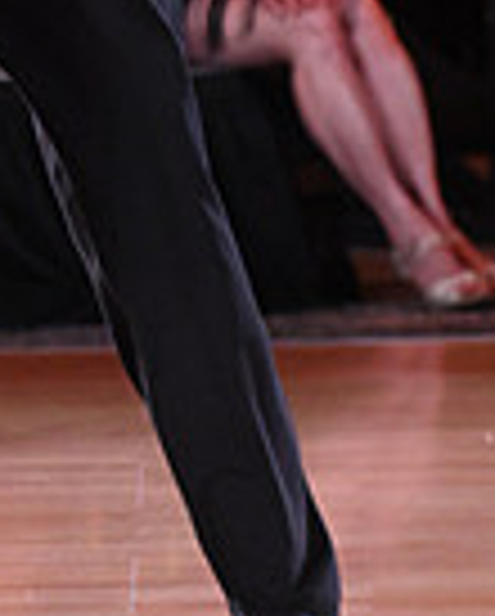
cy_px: -243
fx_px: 7601
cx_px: -196
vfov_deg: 4.6
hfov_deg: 3.7
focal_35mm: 416
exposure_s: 1/400
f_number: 5
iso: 5000
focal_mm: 105
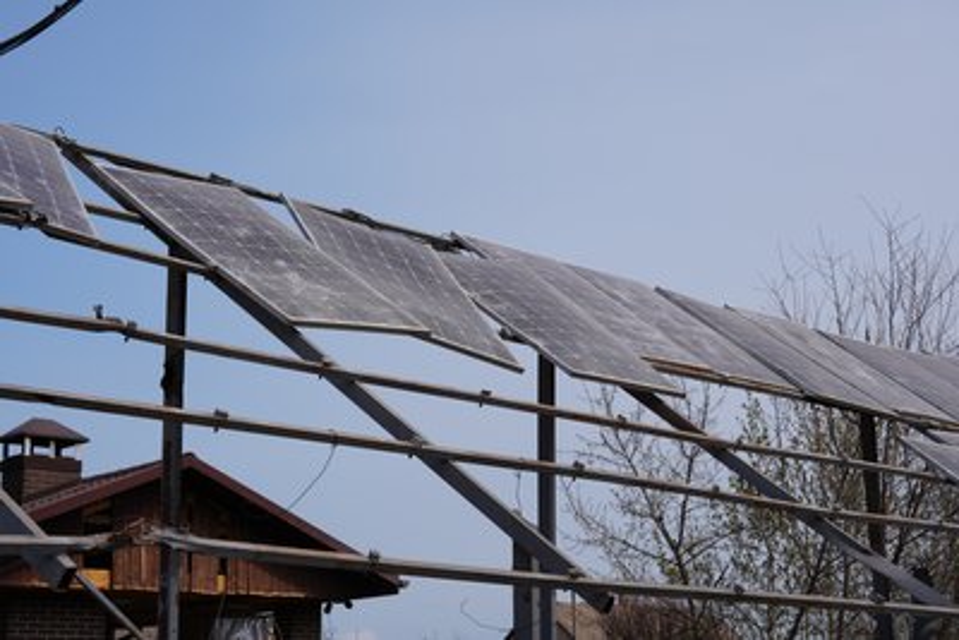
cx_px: 480
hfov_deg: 28.8
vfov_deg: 19.5
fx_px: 1865
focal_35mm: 70
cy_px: 320
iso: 80
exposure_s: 1/200
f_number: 10
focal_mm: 70
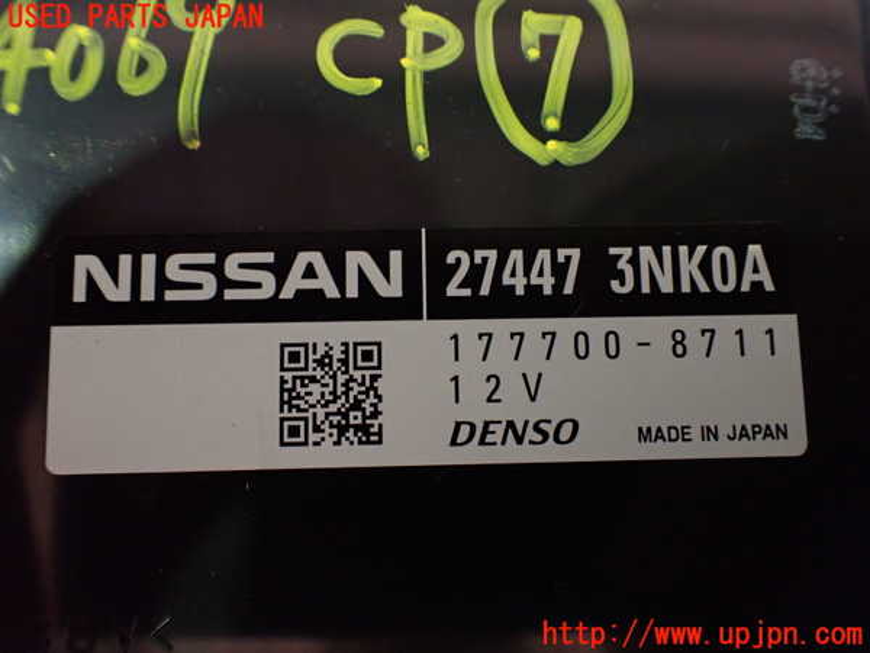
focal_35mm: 30
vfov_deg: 46.8
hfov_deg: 60.0
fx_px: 754
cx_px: 435
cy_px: 326
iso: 1000
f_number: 2.3
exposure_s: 1/30
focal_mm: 5.4
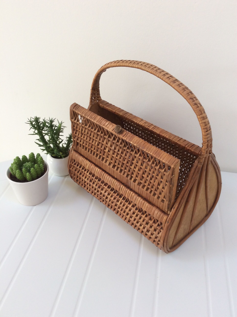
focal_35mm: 32
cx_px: 118
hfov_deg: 44.1
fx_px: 293
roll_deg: +0.1
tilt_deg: -36.1
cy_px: 158
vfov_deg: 56.9
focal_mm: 3.3
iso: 40
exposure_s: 1/33
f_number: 2.4
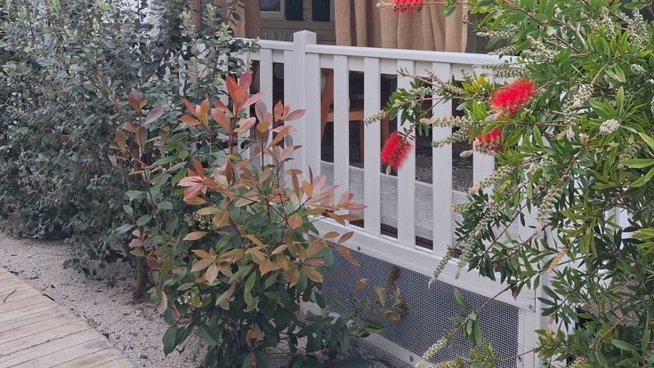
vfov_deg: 28.9
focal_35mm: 40
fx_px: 694
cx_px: 348
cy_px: 60
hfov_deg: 50.4
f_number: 1.8
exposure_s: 1/411
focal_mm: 4
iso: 20
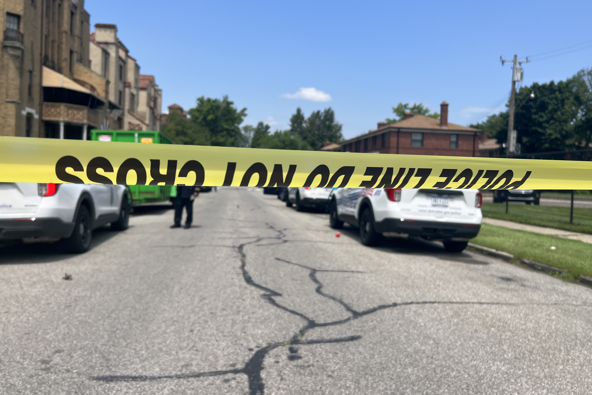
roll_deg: -3.3
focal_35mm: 28
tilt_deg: -1.0
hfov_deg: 65.5
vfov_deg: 46.4
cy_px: 187
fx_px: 460
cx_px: 305
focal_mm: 5.7
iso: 50
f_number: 1.5
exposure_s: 1/5076
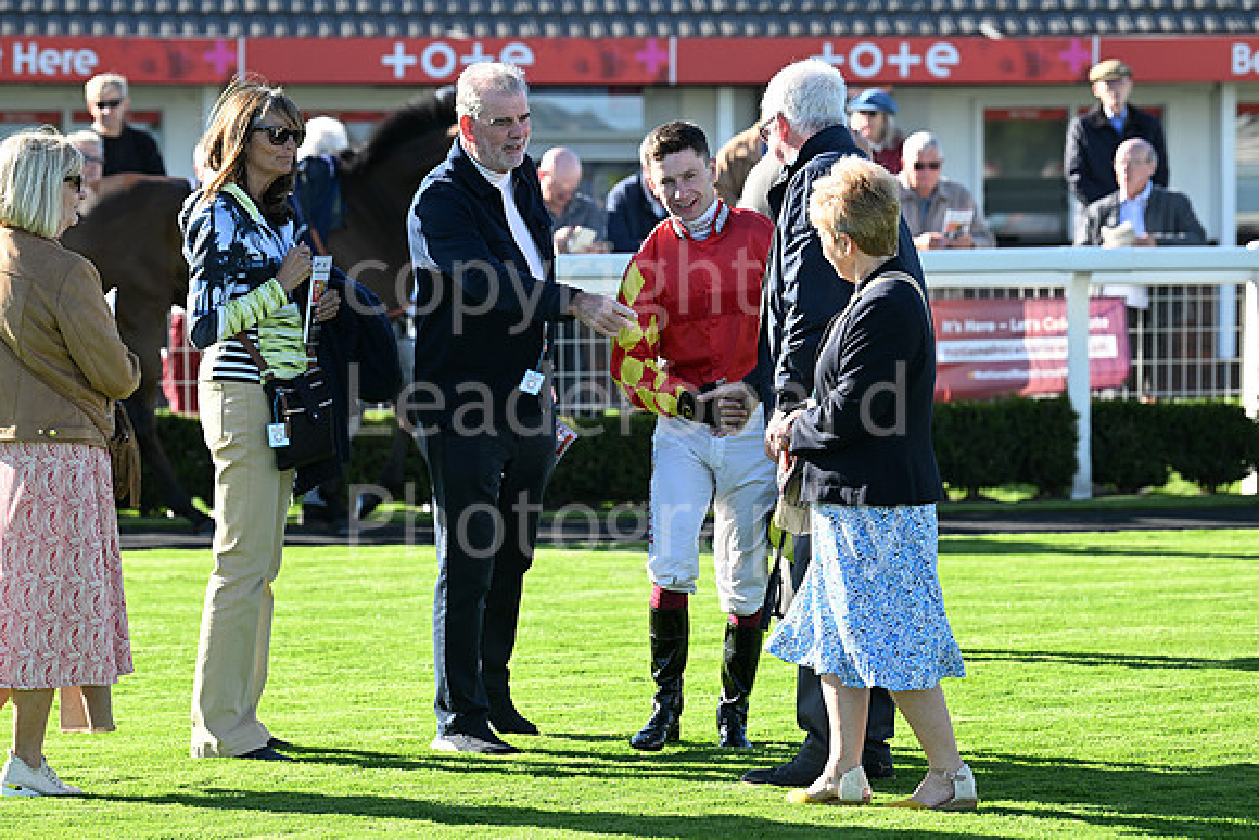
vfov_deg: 8.1
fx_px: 5946
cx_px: 630
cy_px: 420
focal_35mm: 170
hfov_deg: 12.1
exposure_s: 1/640
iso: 400
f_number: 5.6
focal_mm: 170
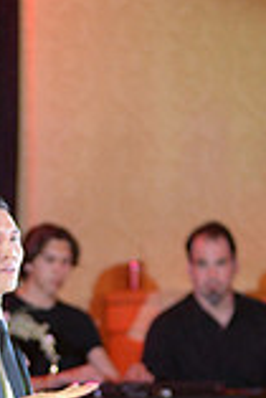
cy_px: 583
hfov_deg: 2.6
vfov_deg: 3.8
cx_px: -158
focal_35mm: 534
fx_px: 5905
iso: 4000
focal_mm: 145
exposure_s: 1/250
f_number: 4
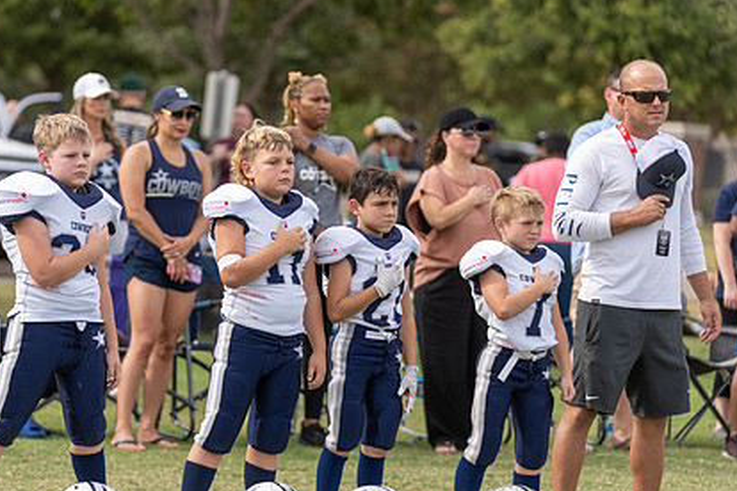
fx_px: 3787
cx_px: 292
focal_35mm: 185
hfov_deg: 11.1
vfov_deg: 7.4
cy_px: 230
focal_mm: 132
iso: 160
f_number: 2.8
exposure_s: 1/1250
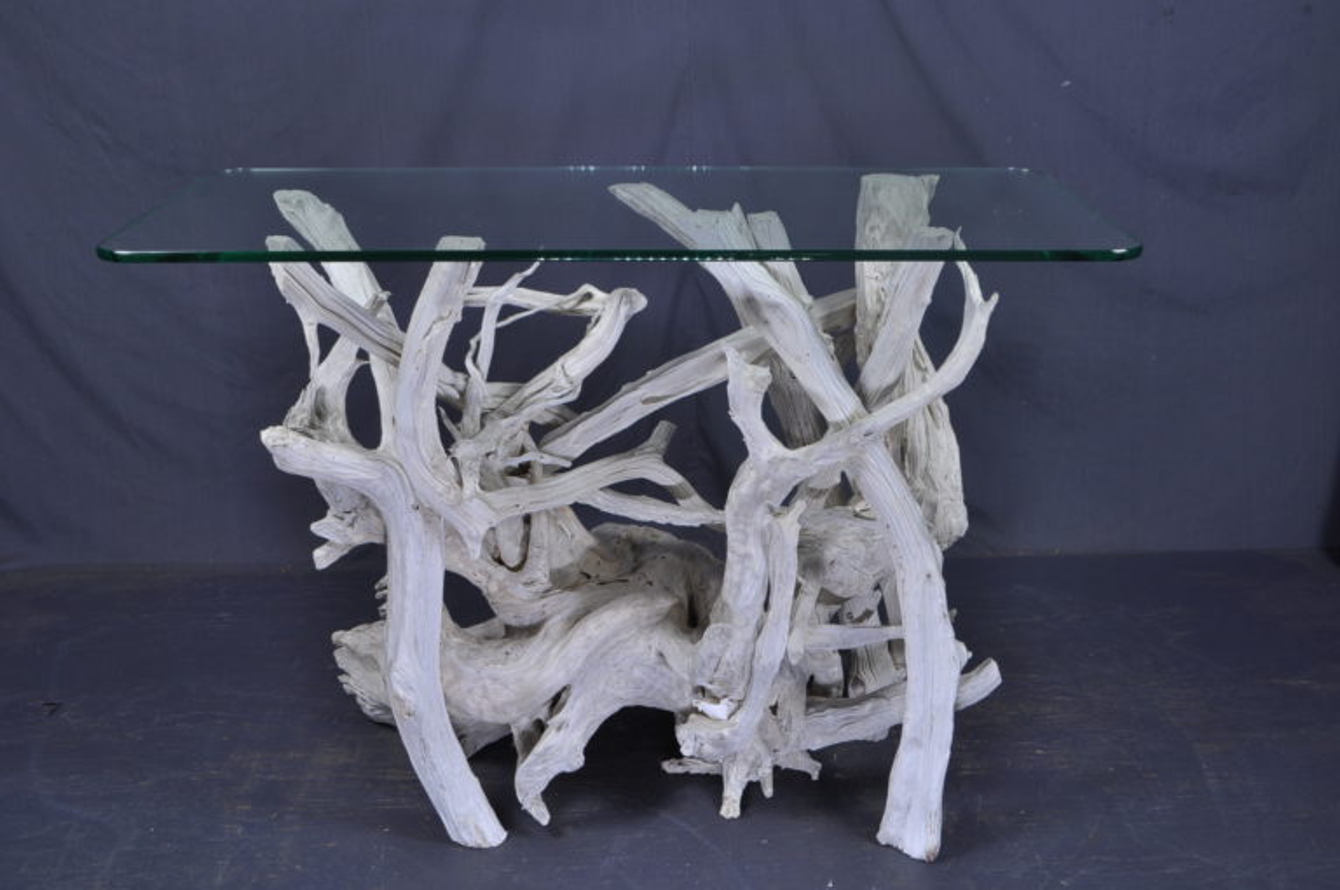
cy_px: 445
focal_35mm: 42
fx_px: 1561
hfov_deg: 46.5
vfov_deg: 31.8
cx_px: 670
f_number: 8
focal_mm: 28
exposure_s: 1/6
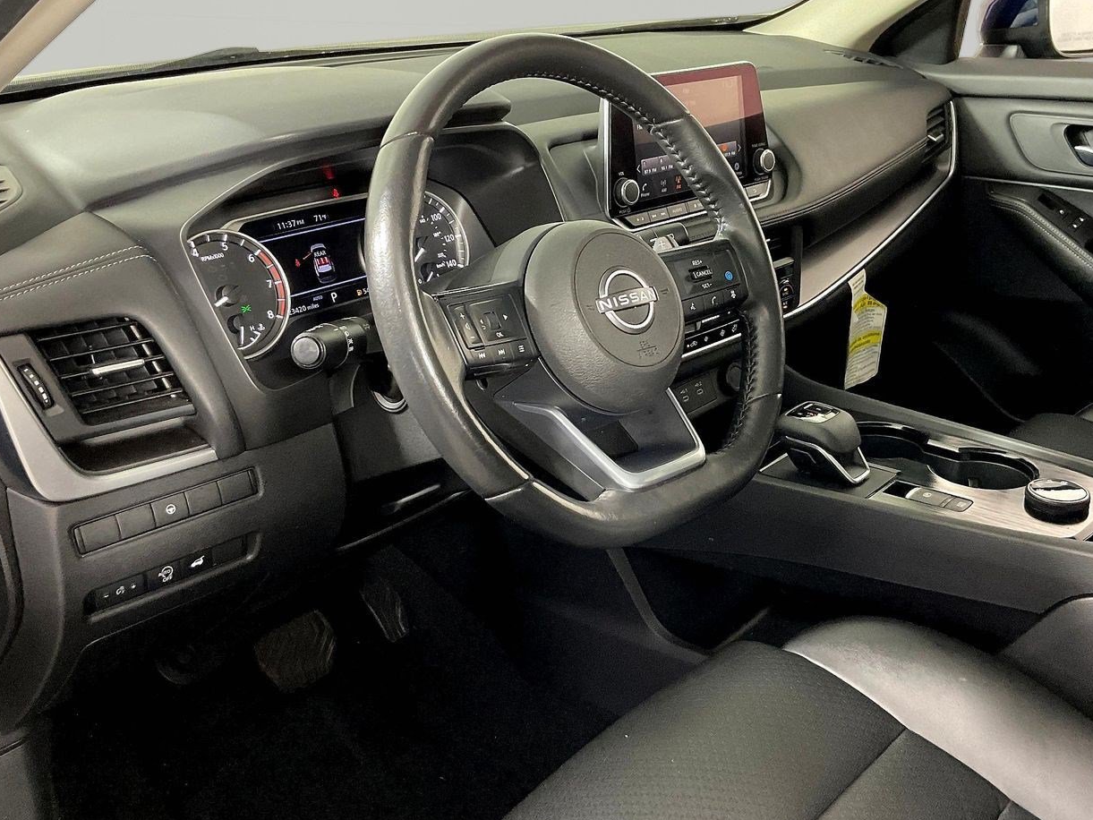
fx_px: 1200
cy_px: 350
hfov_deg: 48.9
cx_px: 610
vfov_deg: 37.6
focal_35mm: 38
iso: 200
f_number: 1.8
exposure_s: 1/60
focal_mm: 3
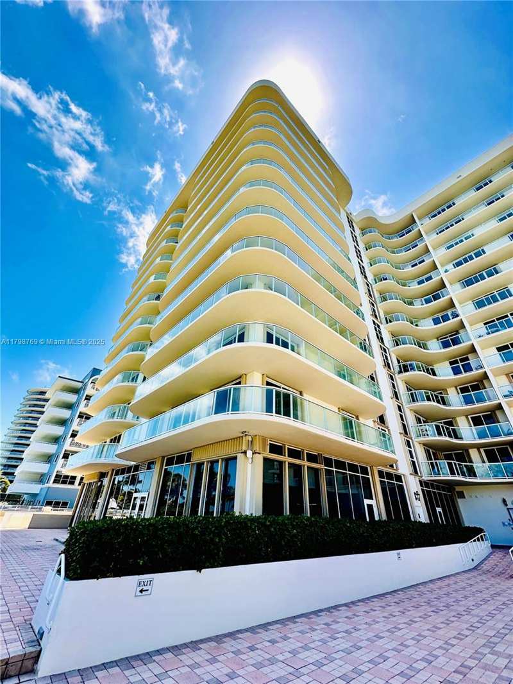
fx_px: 277
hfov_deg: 85.7
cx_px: 256
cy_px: 342
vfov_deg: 102.1
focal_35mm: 14
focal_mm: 2.22
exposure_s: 1/895
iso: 50
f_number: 2.2
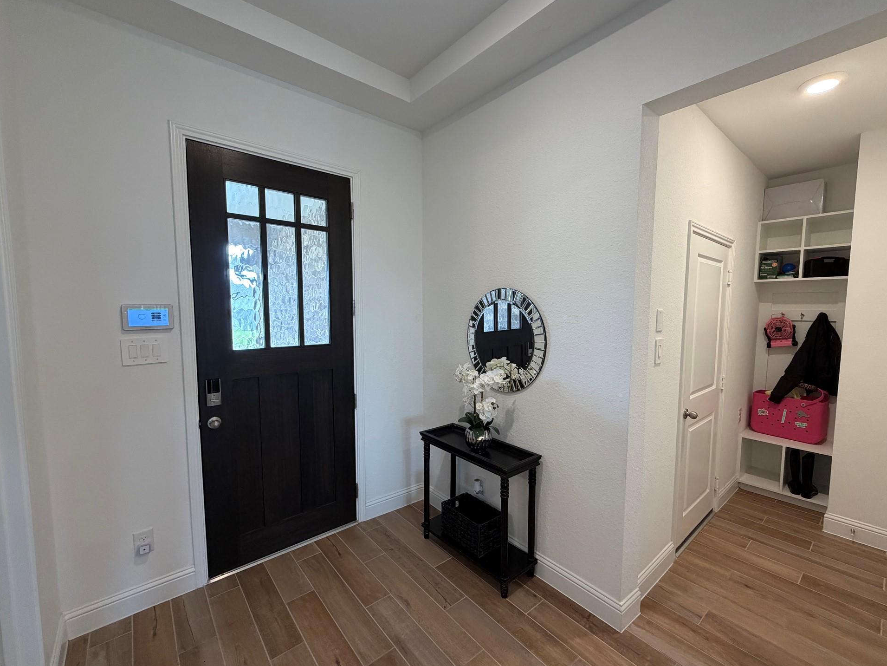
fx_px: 384
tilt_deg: -4.9
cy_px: 338
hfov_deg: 98.1
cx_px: 463
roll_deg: +0.0
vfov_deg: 81.8
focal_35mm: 15
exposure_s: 1/120
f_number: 2.2
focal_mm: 2.22
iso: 250
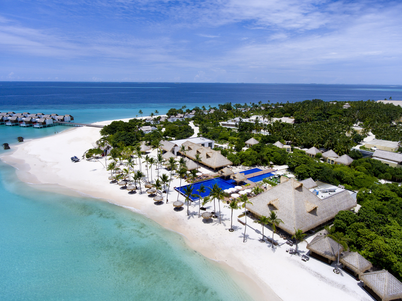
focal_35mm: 22
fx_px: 255
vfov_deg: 61.1
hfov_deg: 76.4
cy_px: 150
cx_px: 200
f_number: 2.8
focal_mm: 3.61
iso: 100
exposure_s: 1/2000
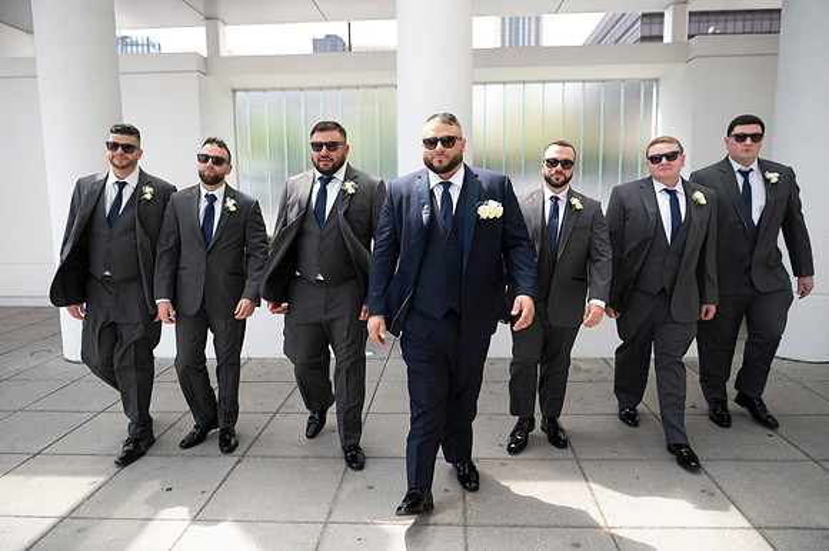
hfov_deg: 73.8
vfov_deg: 53.1
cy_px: 276
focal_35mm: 24
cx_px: 414
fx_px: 552
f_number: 2.8
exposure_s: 1/250
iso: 50
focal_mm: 24
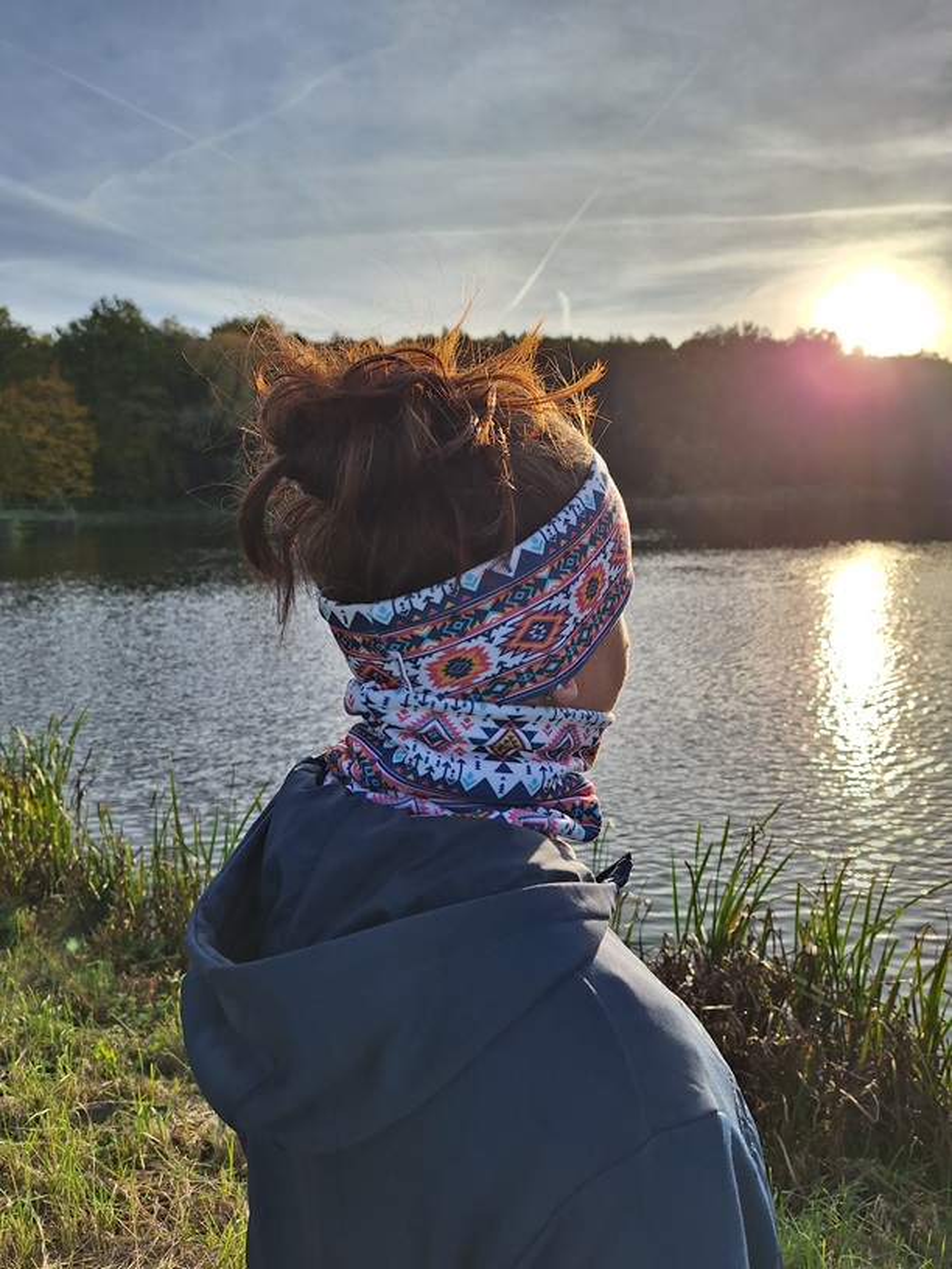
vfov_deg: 73.9
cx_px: 476
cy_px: 634
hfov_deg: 58.9
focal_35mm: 23
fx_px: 843
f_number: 1.8
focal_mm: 5.54
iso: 40
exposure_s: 1/1776
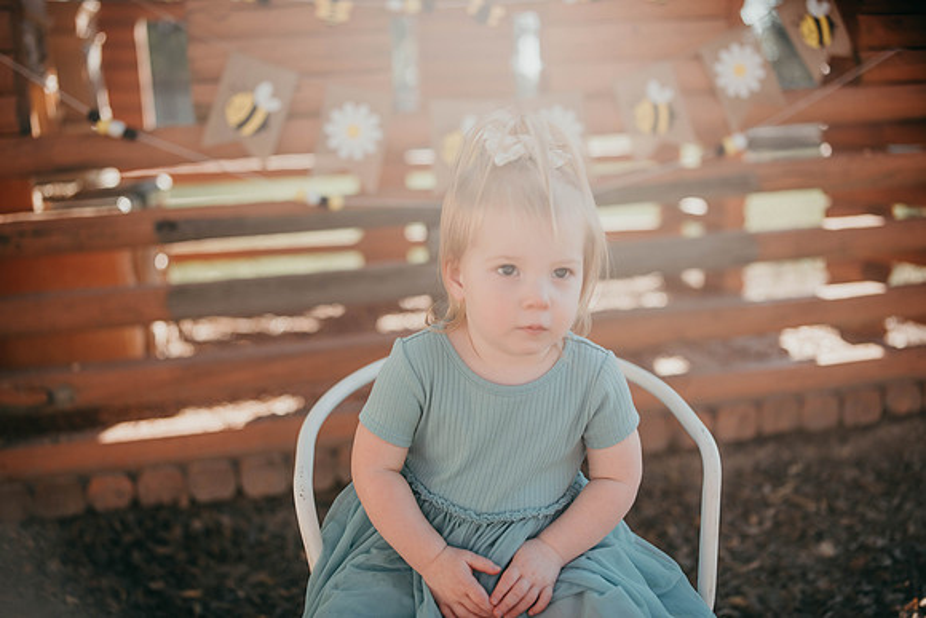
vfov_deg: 37.9
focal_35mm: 35
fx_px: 900
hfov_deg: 54.4
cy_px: 309
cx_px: 463
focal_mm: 35
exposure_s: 1/1600
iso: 64
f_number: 1.6
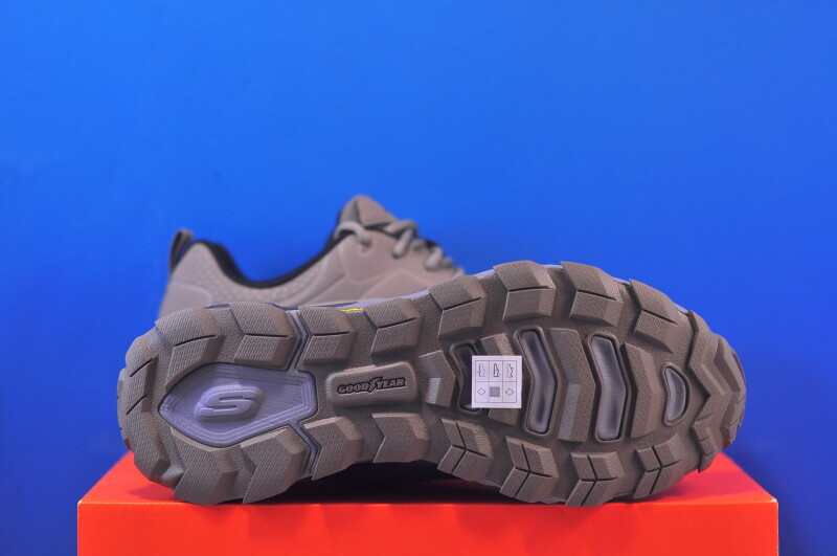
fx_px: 1741
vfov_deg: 18.1
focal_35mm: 75
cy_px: 278
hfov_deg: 27.0
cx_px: 418
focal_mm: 50
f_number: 2.5
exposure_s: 1/320
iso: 250
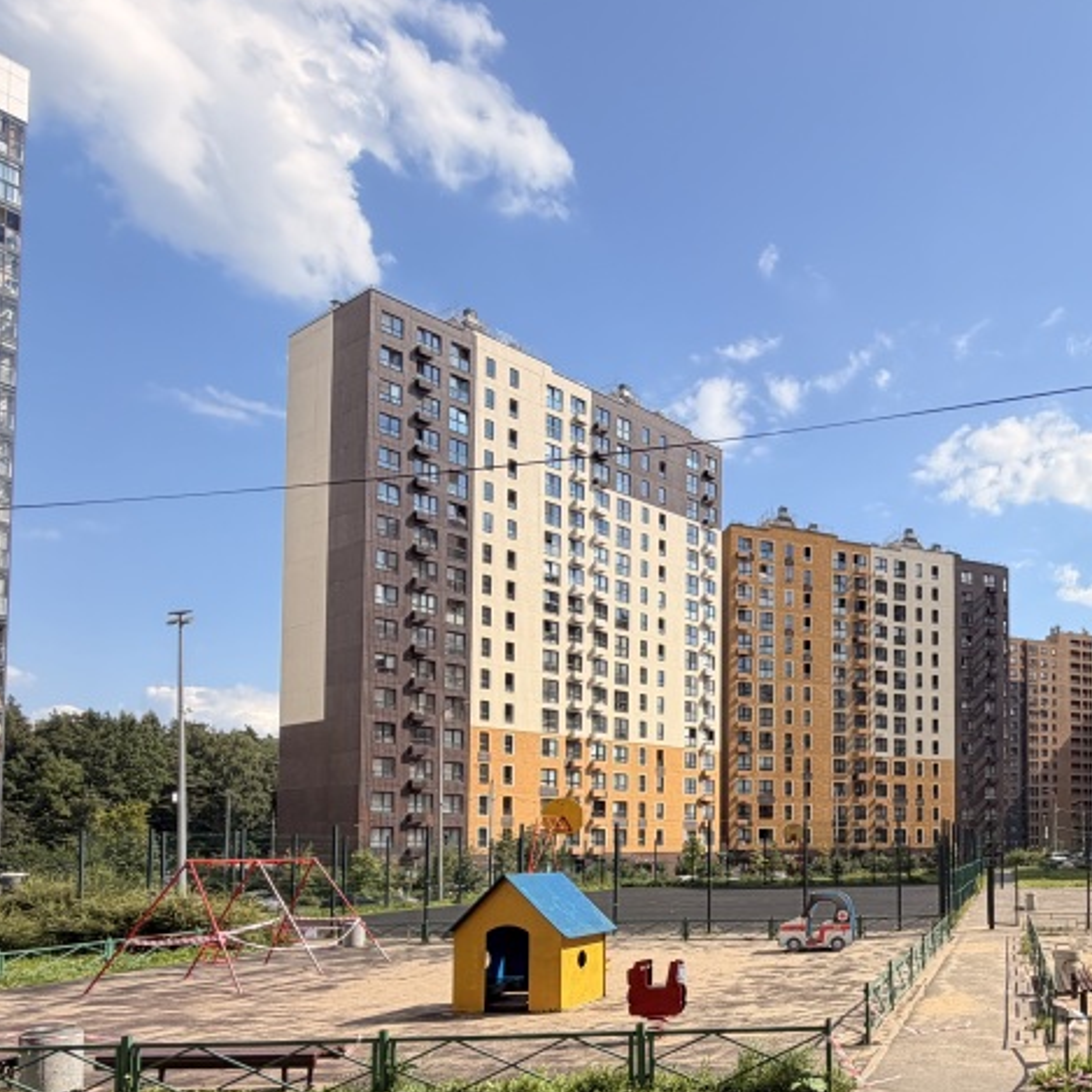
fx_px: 964
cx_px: 999
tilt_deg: +2.4
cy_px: 803
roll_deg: +0.3
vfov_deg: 56.5
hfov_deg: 51.5
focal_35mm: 27
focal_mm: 2.22
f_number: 2.2
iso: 25
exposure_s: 1/770
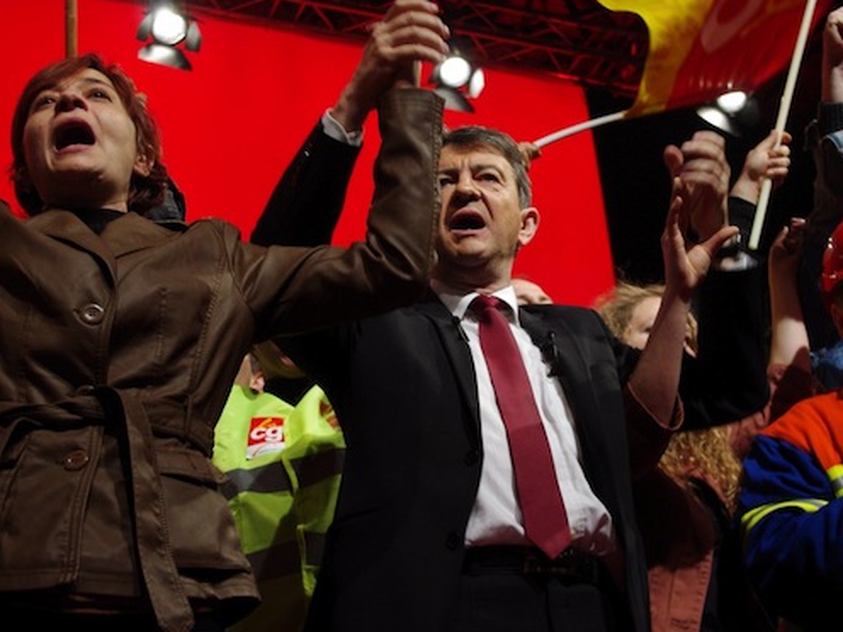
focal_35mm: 57
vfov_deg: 25.7
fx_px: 1388
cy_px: 300
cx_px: 440
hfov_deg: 33.8
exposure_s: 1/100
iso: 800
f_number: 4.5
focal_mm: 30.63
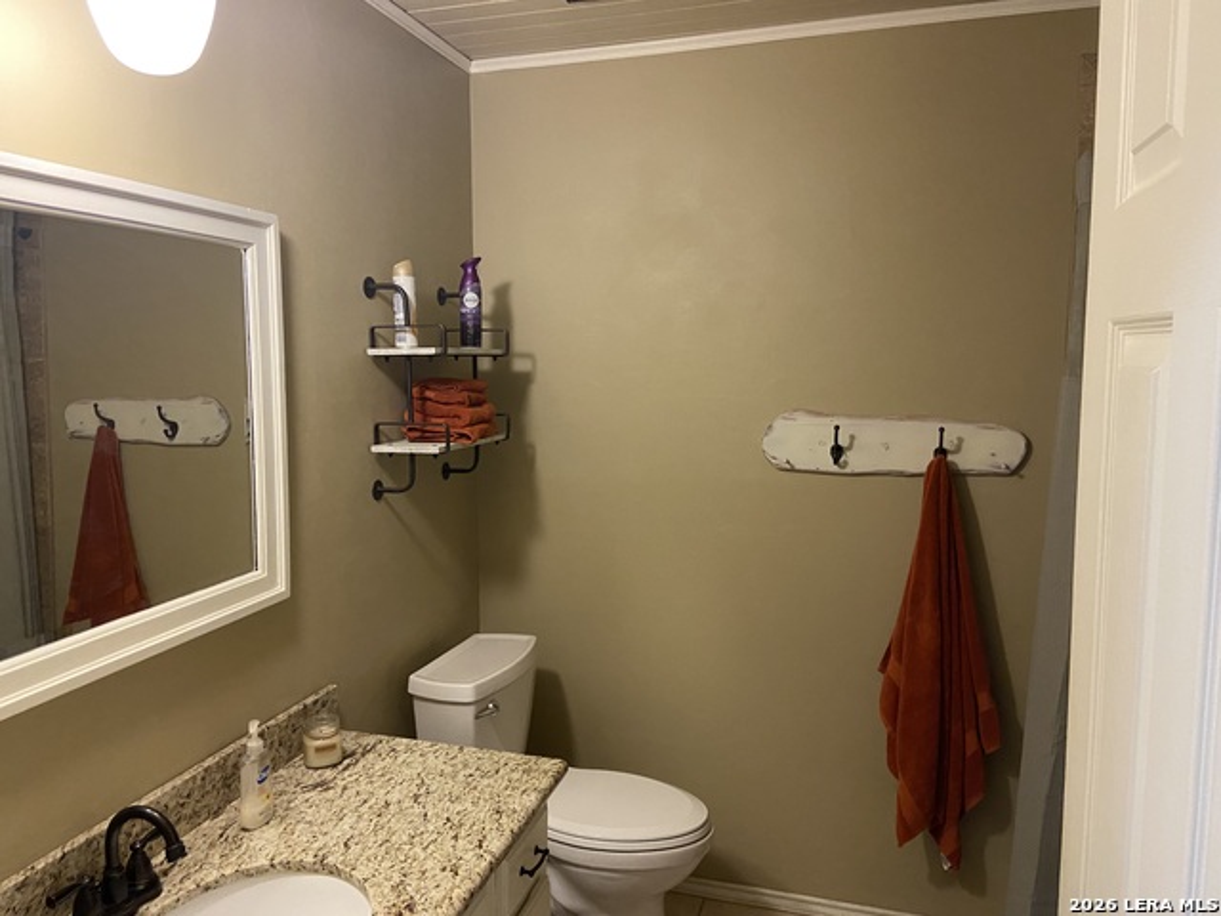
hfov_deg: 67.3
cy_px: 458
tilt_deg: -5.6
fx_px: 917
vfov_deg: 53.1
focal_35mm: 26
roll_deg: +0.6
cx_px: 610
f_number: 1.8
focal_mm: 4.25
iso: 320
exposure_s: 1/60
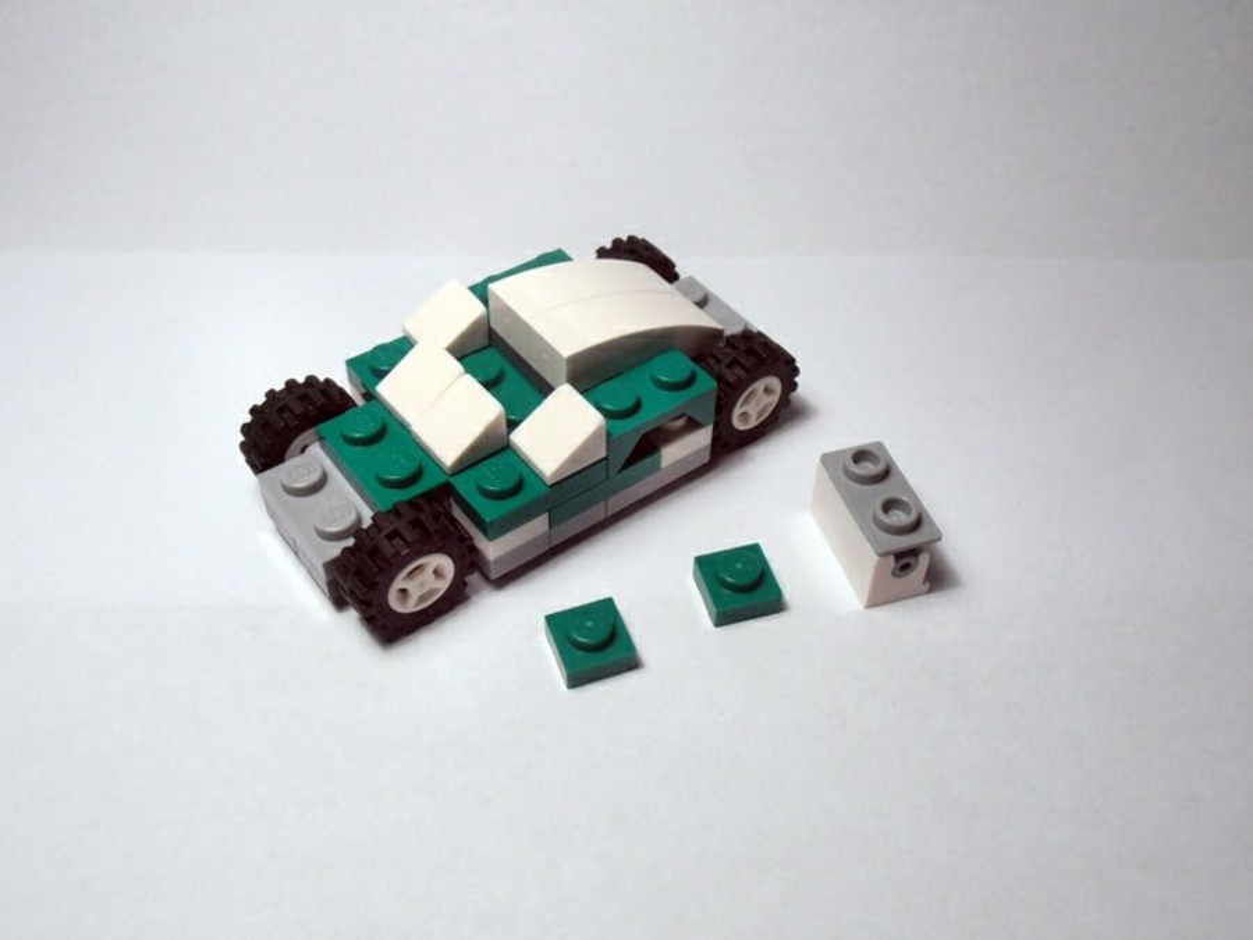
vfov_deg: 38.7
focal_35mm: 37
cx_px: 626
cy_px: 470
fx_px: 1339
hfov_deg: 50.1
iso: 80
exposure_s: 1/80
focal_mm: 6.61
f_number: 3.9
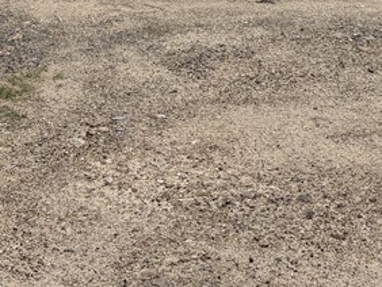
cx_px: 87
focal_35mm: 87
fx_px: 961
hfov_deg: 22.2
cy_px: -225
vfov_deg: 14.9
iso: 80
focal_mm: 6.76
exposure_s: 1/9091
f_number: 1.78
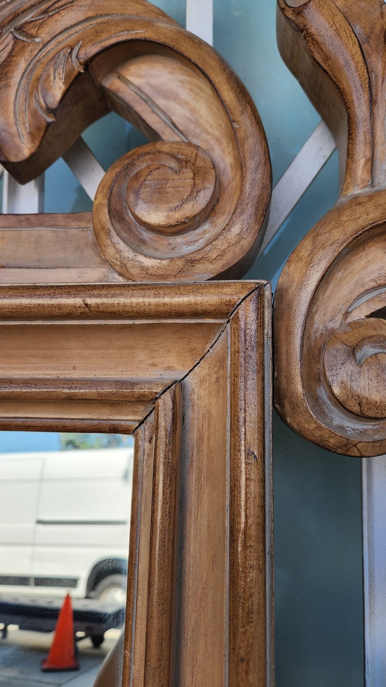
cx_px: 213
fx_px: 473
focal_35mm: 26
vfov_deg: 71.9
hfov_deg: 44.3
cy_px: 347
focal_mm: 5.4
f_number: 1.8
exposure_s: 1/531
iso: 20
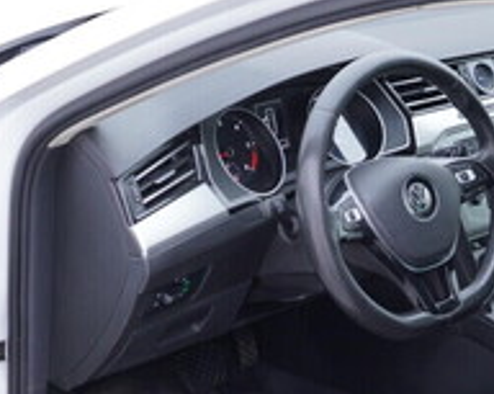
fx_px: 1416
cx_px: 260
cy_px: 375
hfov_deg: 19.8
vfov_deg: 15.6
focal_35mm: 97
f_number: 2.8
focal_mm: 24
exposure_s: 1/40
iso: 125
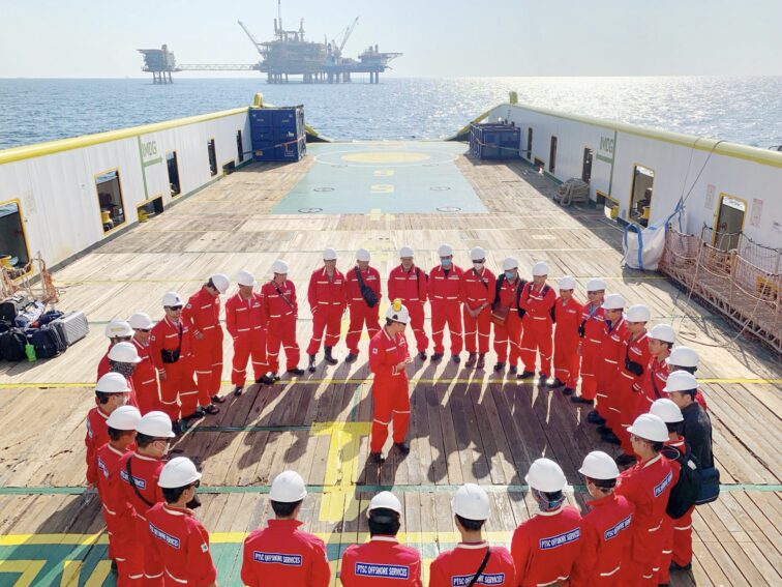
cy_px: 294
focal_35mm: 26
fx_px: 587
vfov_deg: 53.1
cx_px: 391
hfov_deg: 67.3
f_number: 1.8
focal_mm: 4.25
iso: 25
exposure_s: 1/4673
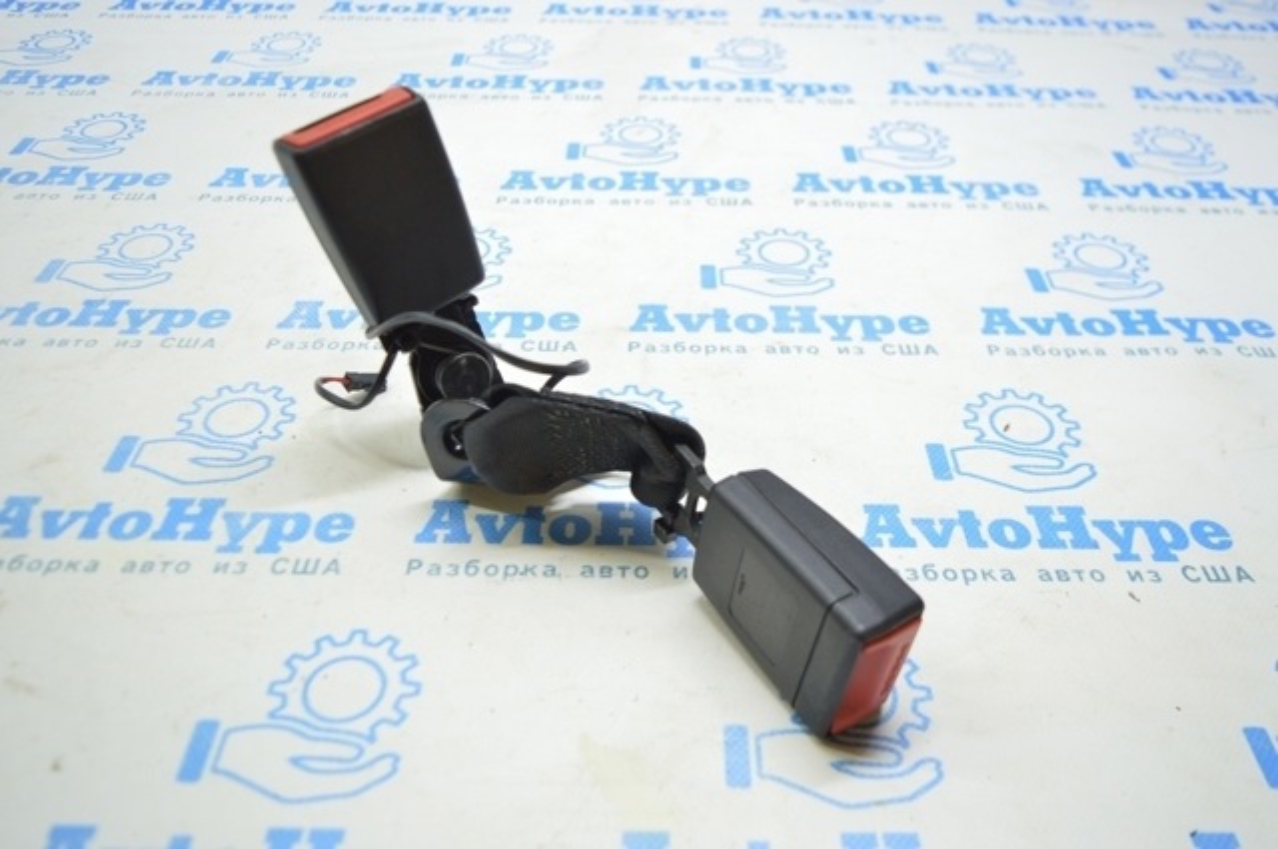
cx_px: 639
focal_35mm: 30
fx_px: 1064
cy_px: 424
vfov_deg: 43.5
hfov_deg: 62.0
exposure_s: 1/40
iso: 400
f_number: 3.8
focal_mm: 20
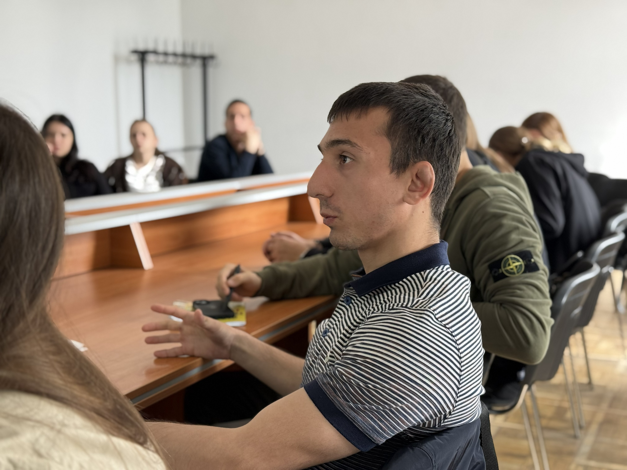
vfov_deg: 30.3
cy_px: 235
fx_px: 869
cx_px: 314
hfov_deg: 39.7
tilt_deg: -7.7
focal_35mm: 48
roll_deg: -0.3
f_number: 1.78
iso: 200
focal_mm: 6.76
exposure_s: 1/60
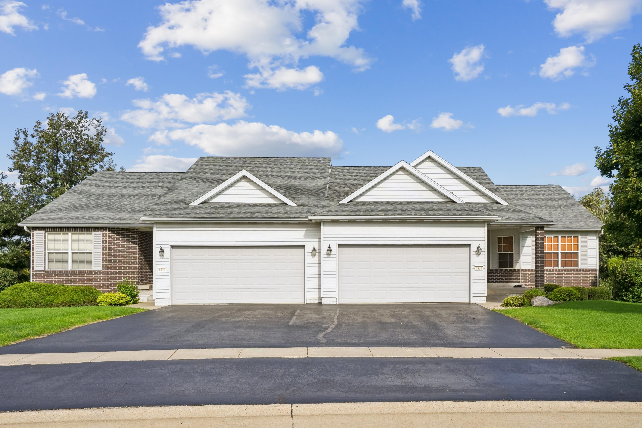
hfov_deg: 63.7
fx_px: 517
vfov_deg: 45.0
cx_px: 321
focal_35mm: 29
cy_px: 214
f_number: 9
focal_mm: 29
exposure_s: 1/2500
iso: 800
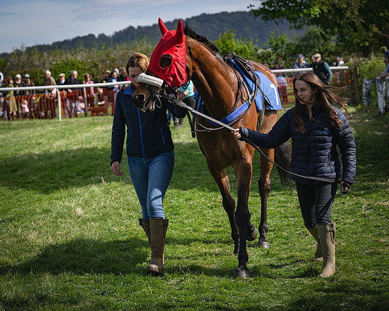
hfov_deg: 16.9
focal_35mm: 114
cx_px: 160
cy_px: 137
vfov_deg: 13.6
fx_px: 1308
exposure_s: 1/2500
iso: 400
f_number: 5
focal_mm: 83
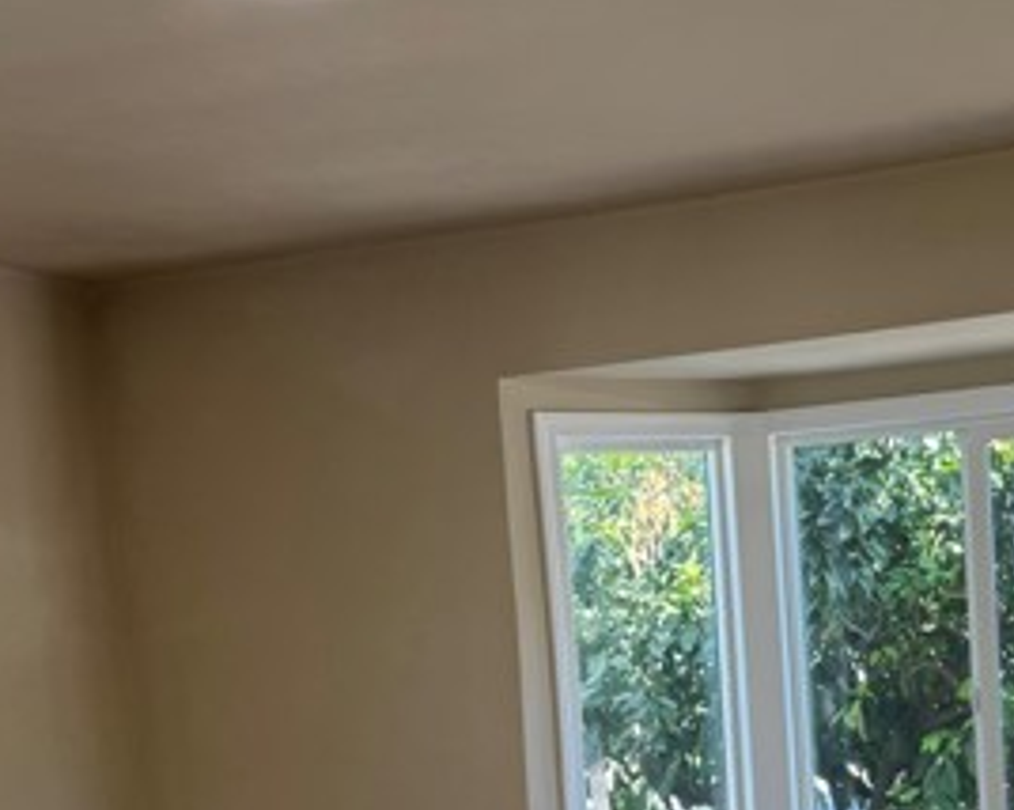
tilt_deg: -5.5
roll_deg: +4.5
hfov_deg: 33.1
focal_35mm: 56
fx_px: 1679
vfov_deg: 26.0
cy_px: 765
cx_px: 738
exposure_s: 1/120
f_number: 1.78
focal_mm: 6.76
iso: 80
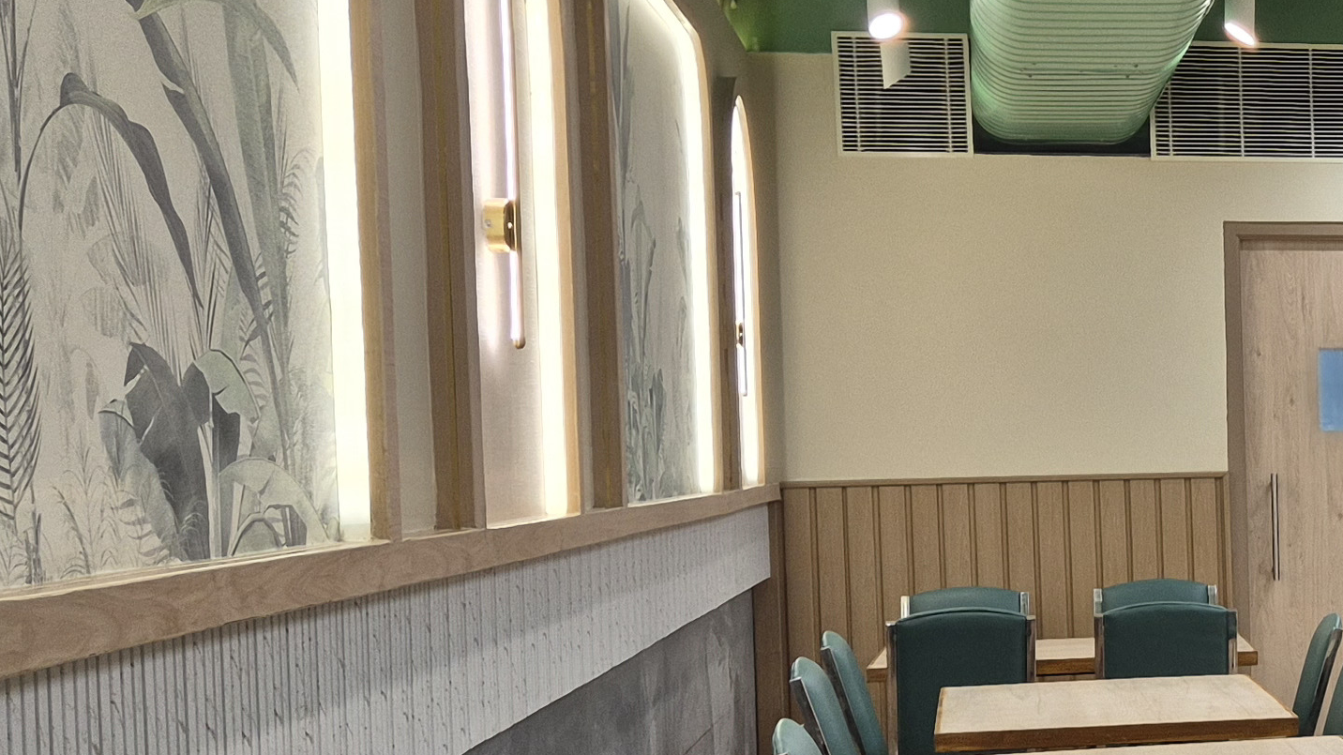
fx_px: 2492
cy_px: 517
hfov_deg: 26.6
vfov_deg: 17.2
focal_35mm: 70
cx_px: 1635
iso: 64
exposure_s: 1/100
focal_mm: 5.4
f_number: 1.8
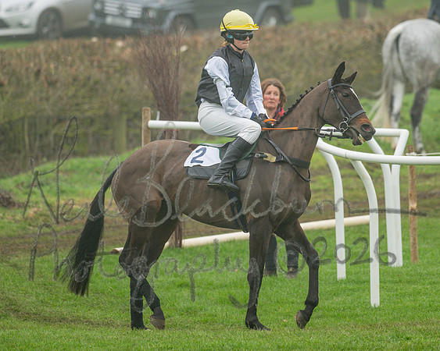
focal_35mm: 522
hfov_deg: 3.7
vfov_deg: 3.0
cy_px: 154
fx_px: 6800
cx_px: 211
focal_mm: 400
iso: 800
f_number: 5
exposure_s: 1/1250
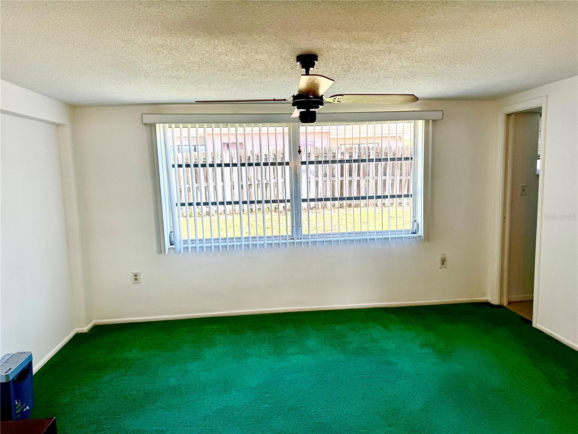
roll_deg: +1.8
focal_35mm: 24
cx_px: 289
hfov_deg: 71.6
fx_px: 401
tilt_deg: -6.7
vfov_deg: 56.8
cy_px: 217
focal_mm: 6.76
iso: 64
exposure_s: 1/158
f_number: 1.78
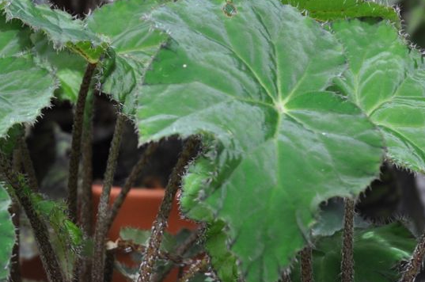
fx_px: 2192
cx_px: 126
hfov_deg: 11.1
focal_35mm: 186
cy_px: 179
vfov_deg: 7.4
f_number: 4.5
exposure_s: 1/60
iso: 400
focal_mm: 52
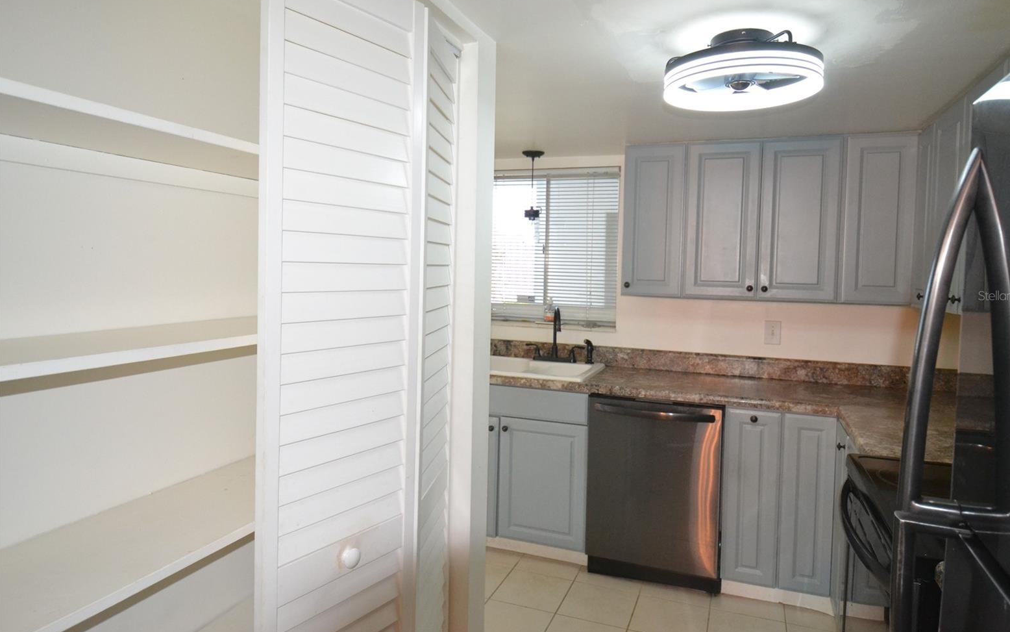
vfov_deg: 55.0
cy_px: 296
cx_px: 517
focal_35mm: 22
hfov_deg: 79.6
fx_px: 606
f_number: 4
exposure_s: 1/60
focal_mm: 14
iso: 2000
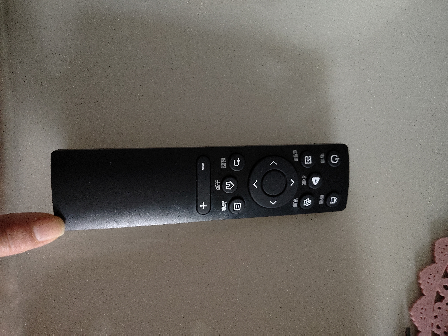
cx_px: 224
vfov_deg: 51.4
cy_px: 168
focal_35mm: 27
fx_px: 349
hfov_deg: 65.3
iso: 2884
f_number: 1.8
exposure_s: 1/20
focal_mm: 4.05
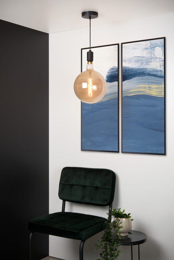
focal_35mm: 45
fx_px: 326
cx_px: 87
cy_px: 130
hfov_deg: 29.9
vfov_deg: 43.6
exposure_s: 1/6
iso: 100
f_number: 18
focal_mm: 45
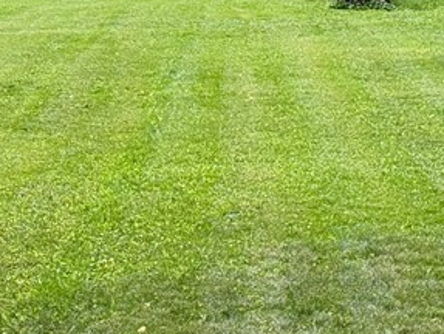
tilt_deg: +0.1
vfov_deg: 8.5
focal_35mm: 171
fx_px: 2196
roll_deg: -1.6
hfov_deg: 11.5
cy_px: -144
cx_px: 82
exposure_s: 1/700
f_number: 1.78
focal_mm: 6.76
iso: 64
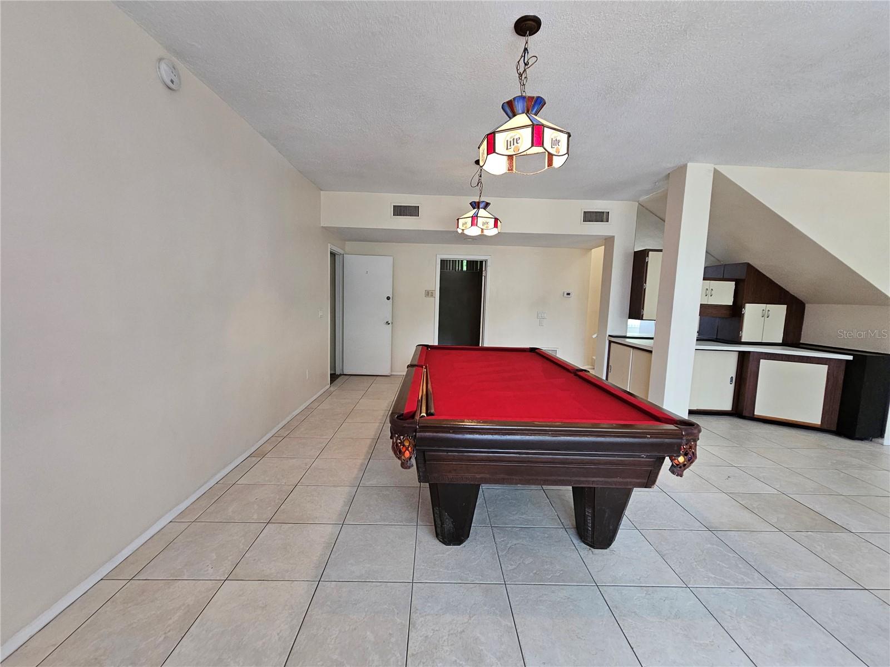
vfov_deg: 89.9
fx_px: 334
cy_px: 334
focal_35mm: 13
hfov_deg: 106.2
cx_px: 445
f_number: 2.2
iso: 200
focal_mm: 2.2
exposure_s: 1/60
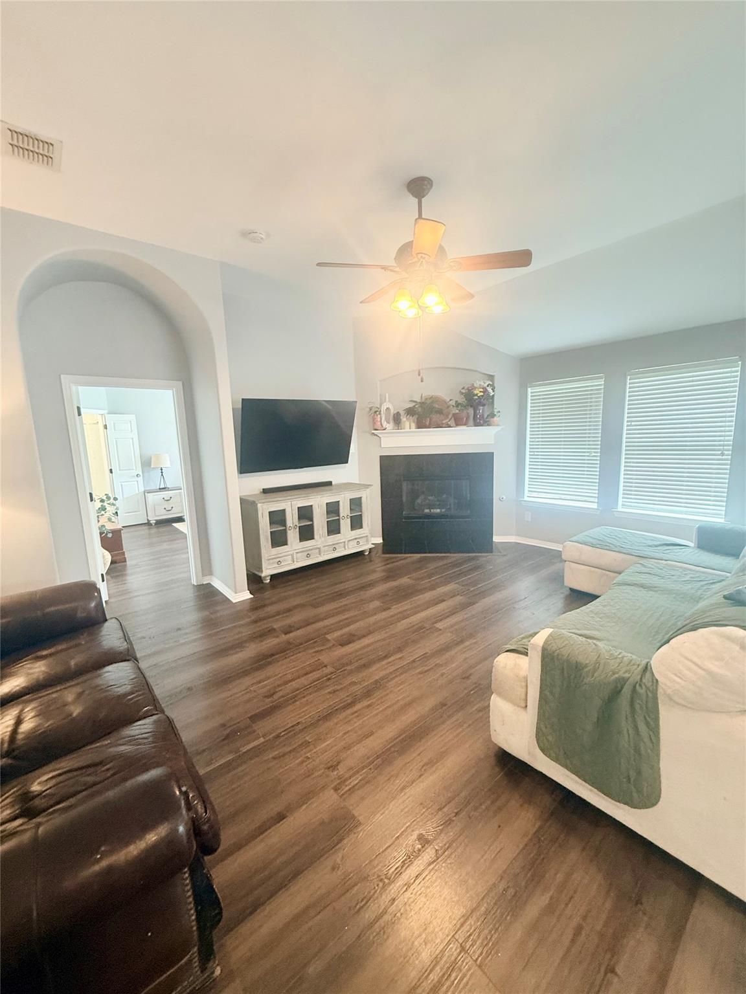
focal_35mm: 14
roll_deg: +1.3
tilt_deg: -8.9
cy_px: 497
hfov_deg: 85.7
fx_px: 402
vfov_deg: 102.1
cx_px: 373
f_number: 2.2
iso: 320
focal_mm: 2.22
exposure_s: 1/60
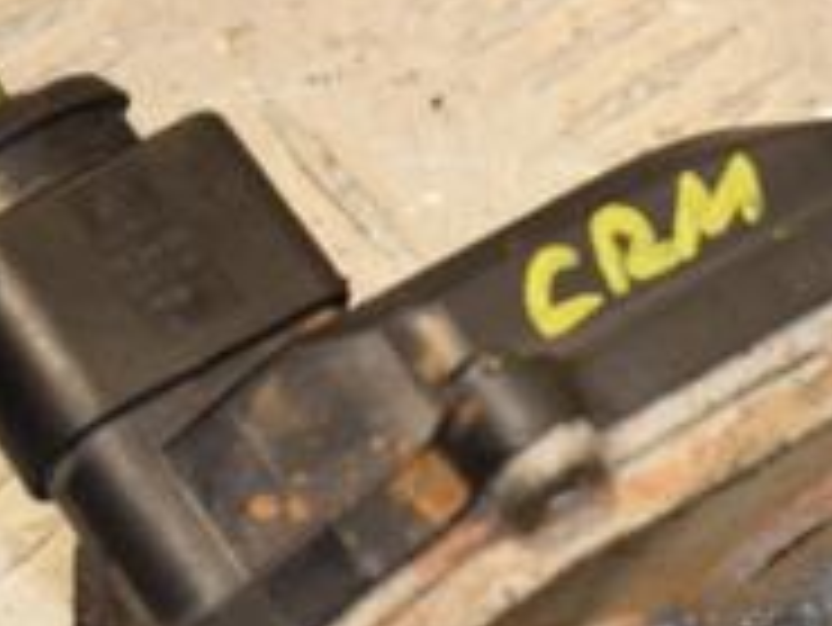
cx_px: 684
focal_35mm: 308
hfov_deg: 6.4
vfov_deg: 4.8
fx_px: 7408
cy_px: 784
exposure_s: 1/200
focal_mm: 66
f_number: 6.3
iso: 800
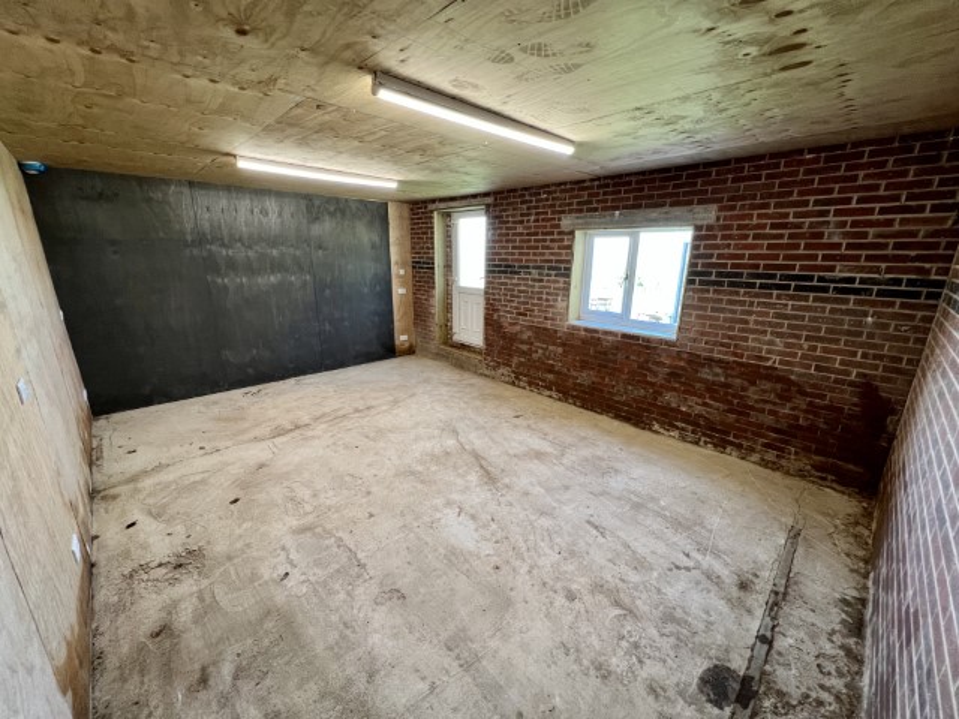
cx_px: 480
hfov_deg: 106.2
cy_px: 360
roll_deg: -0.9
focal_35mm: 13
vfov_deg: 89.9
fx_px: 360
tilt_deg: -16.7
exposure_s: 1/100
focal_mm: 1.57
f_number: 1.8
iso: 200
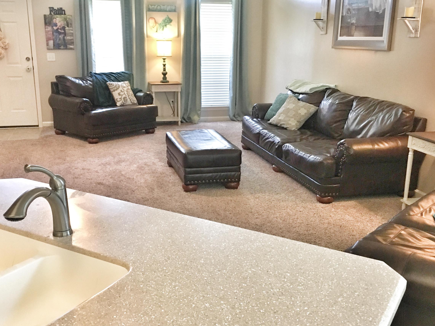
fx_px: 478
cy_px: 173
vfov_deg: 37.7
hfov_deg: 49.0
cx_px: 209
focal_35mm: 38
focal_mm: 4.15
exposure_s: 1/30
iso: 200
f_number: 2.2
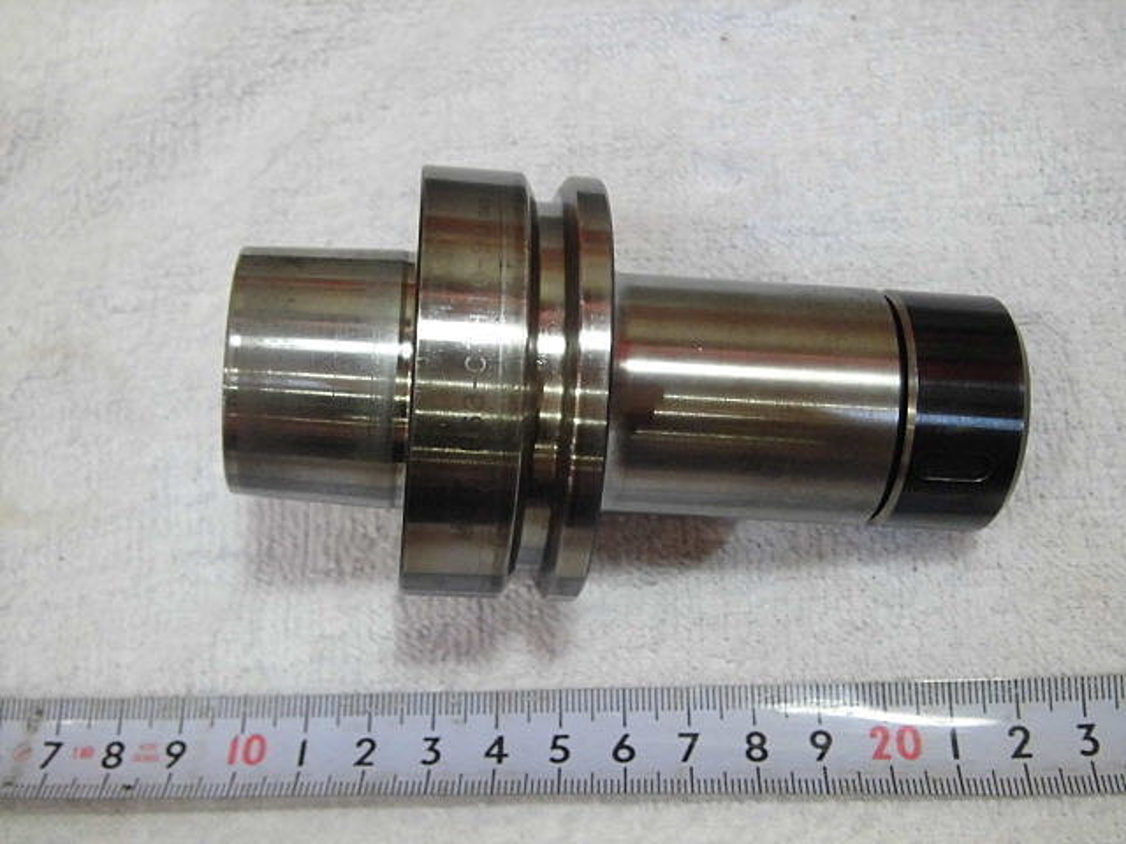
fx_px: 1529
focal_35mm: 47
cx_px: 563
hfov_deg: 40.4
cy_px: 422
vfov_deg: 30.9
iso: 400
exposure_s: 1/25
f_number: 3.4
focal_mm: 8.3
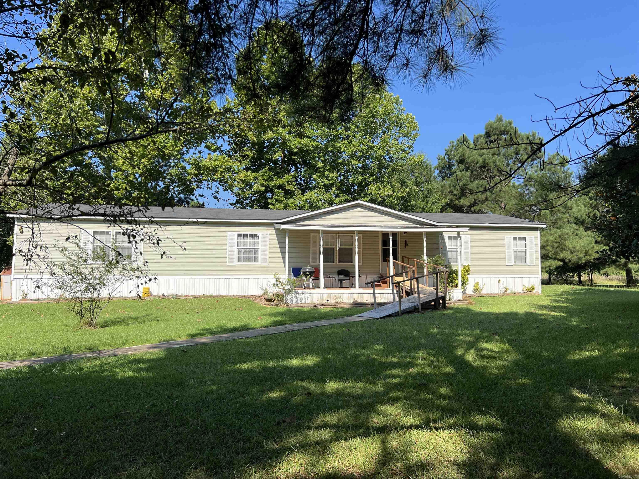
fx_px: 480
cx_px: 320
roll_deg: -0.2
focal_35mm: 26
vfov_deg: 53.1
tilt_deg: +3.9
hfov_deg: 67.3
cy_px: 240
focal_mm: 5.7
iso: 50
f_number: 1.5
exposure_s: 1/2762
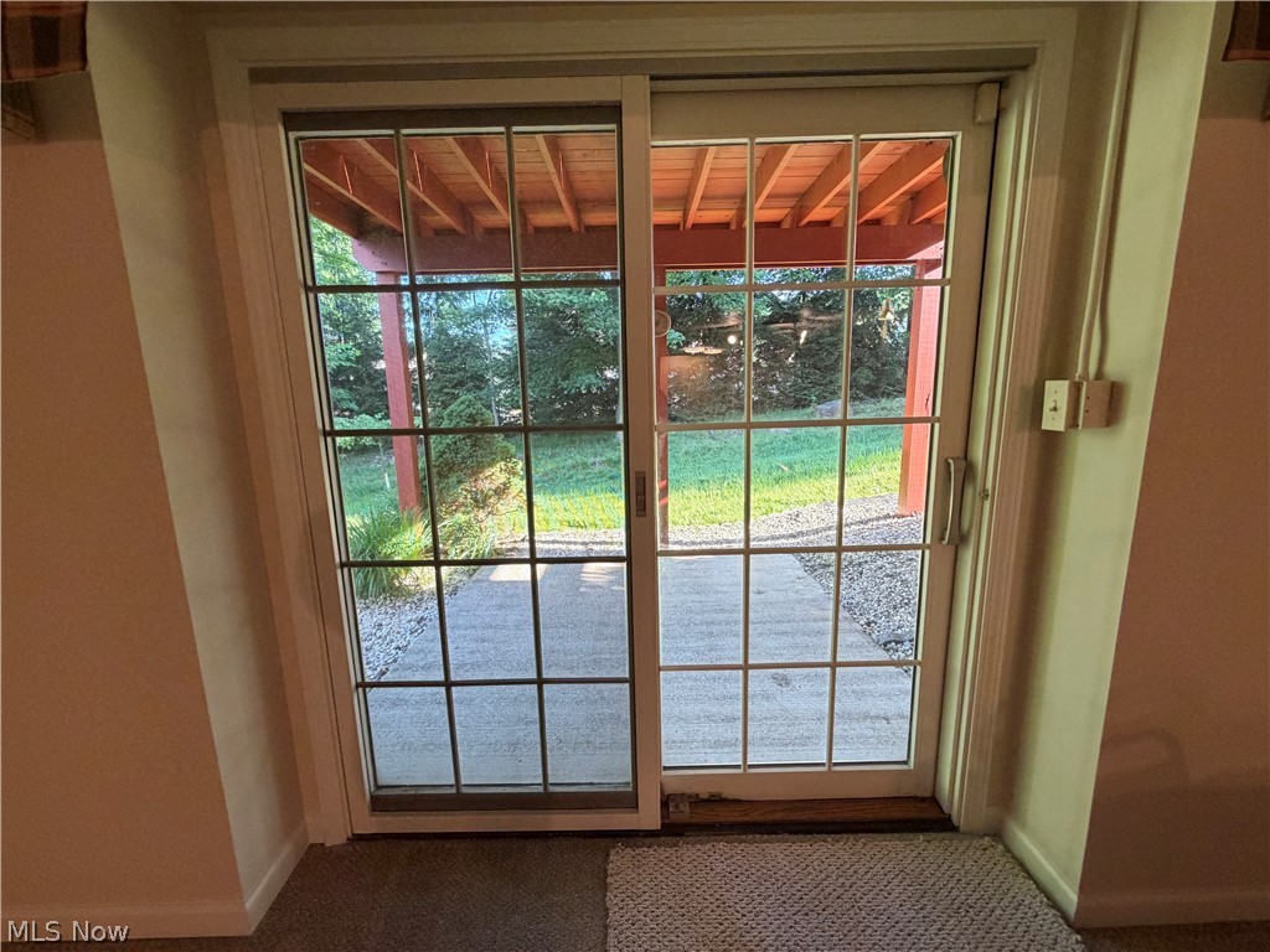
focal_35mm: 14
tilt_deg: -10.7
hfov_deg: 102.1
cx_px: 635
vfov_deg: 85.7
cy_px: 476
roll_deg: +0.6
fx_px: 514
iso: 250
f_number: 2.2
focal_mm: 2.22
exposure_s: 1/60
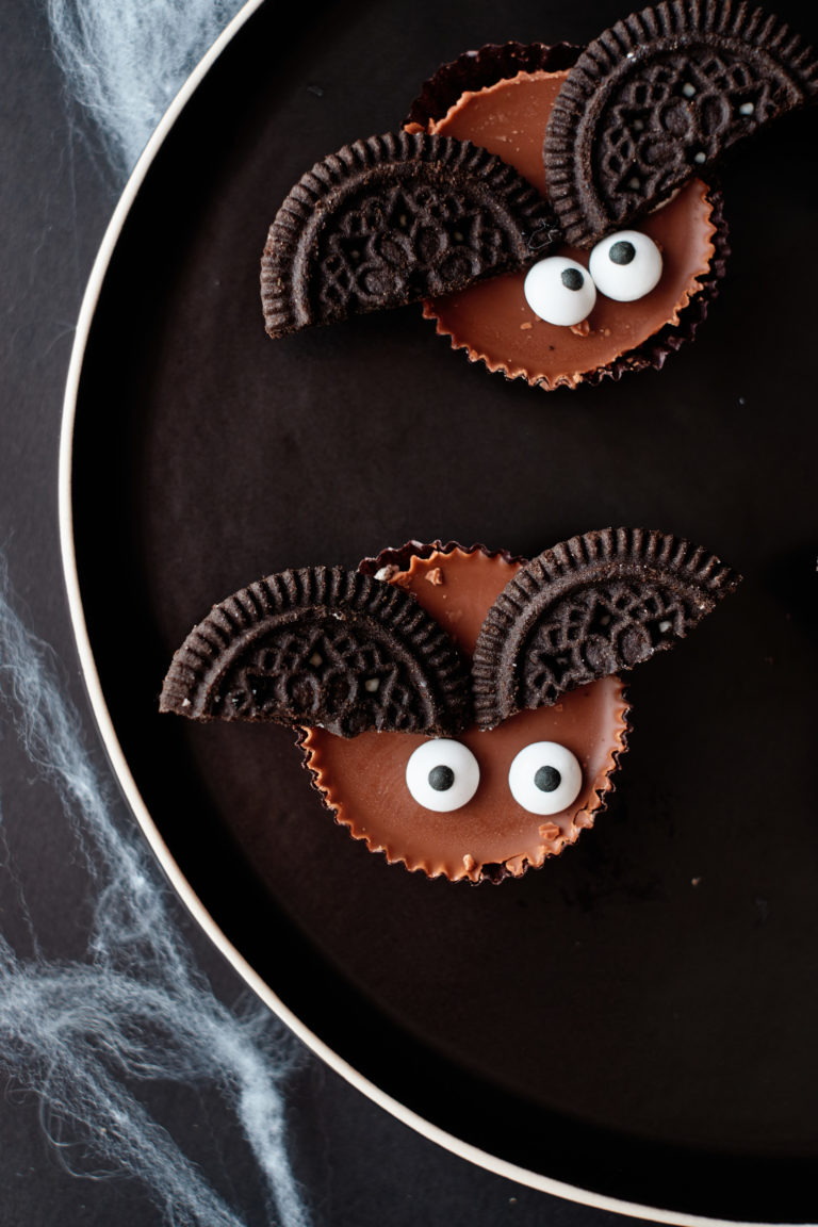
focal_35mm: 53
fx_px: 1806
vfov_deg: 37.5
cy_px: 614
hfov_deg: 25.5
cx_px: 409
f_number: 3.2
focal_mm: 35
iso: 250
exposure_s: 1/125
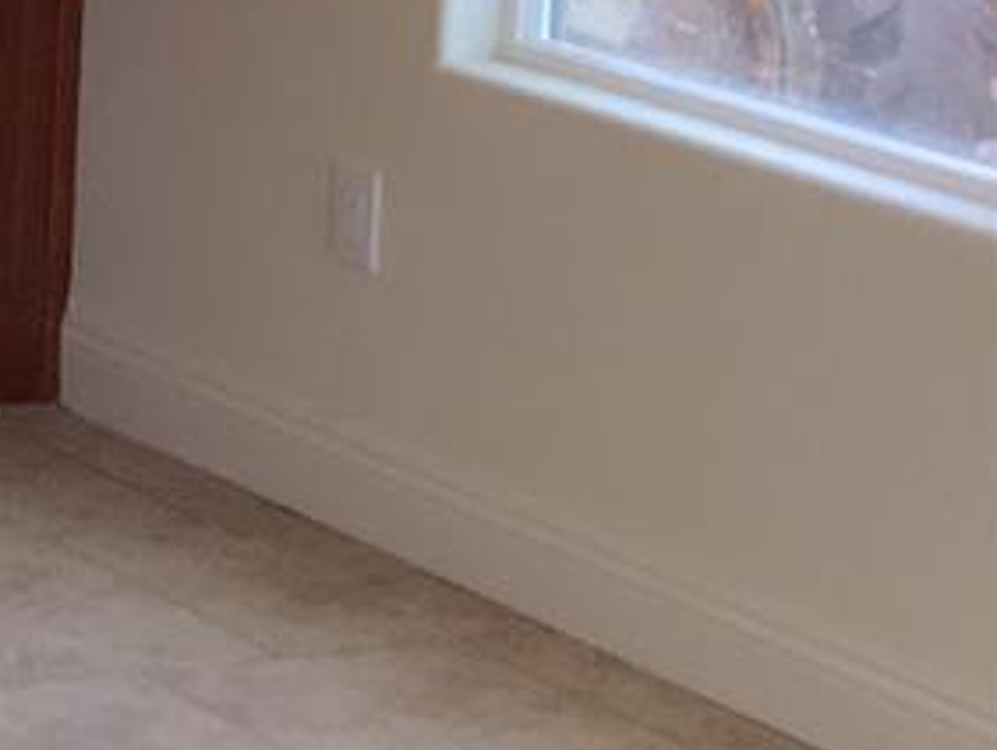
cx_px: -1648
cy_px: -492
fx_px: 4439
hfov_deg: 10.4
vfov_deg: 9.3
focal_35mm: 154
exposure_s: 1/60
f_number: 2.2
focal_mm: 4.15
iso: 25
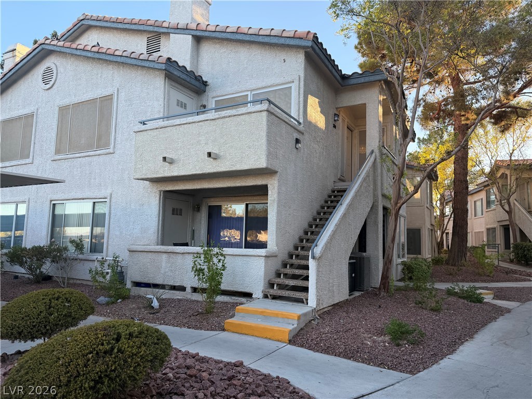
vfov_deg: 56.8
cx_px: 266
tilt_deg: +5.7
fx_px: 369
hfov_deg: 71.6
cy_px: 200
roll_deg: -1.8
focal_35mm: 24
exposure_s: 1/563
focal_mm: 6.76
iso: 100
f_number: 1.78
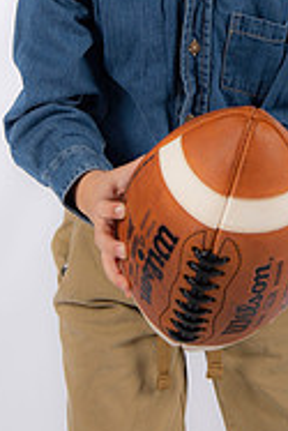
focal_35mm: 149
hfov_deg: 9.2
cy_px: -32
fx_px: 1785
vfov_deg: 13.5
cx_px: 255
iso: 100
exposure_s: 1/200
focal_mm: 62
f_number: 5.6
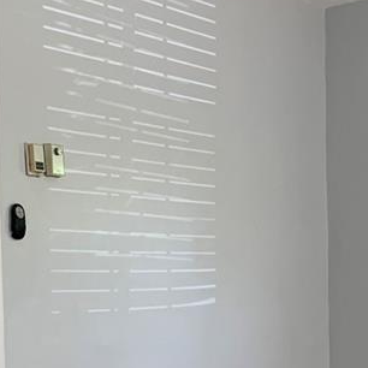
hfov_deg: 19.3
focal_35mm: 90
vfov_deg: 18.8
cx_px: 150
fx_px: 1082
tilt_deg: -2.5
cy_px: 364
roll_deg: +0.4
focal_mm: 4.25
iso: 100
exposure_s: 1/120
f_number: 1.8
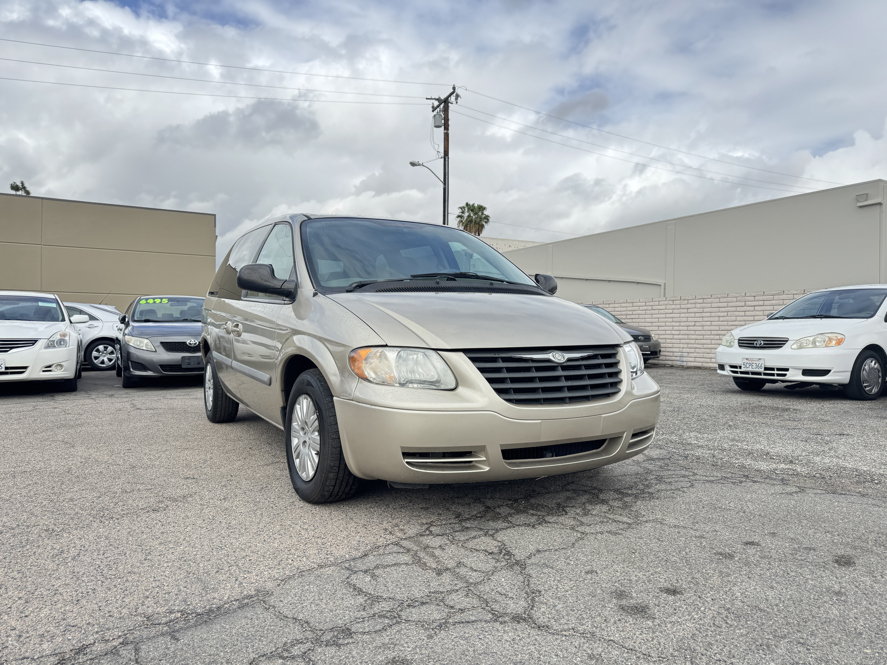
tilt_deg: +0.7
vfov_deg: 56.8
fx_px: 615
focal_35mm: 24
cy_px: 332
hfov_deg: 71.6
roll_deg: -0.9
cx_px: 444
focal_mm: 6.76
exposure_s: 1/1285
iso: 80
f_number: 1.78
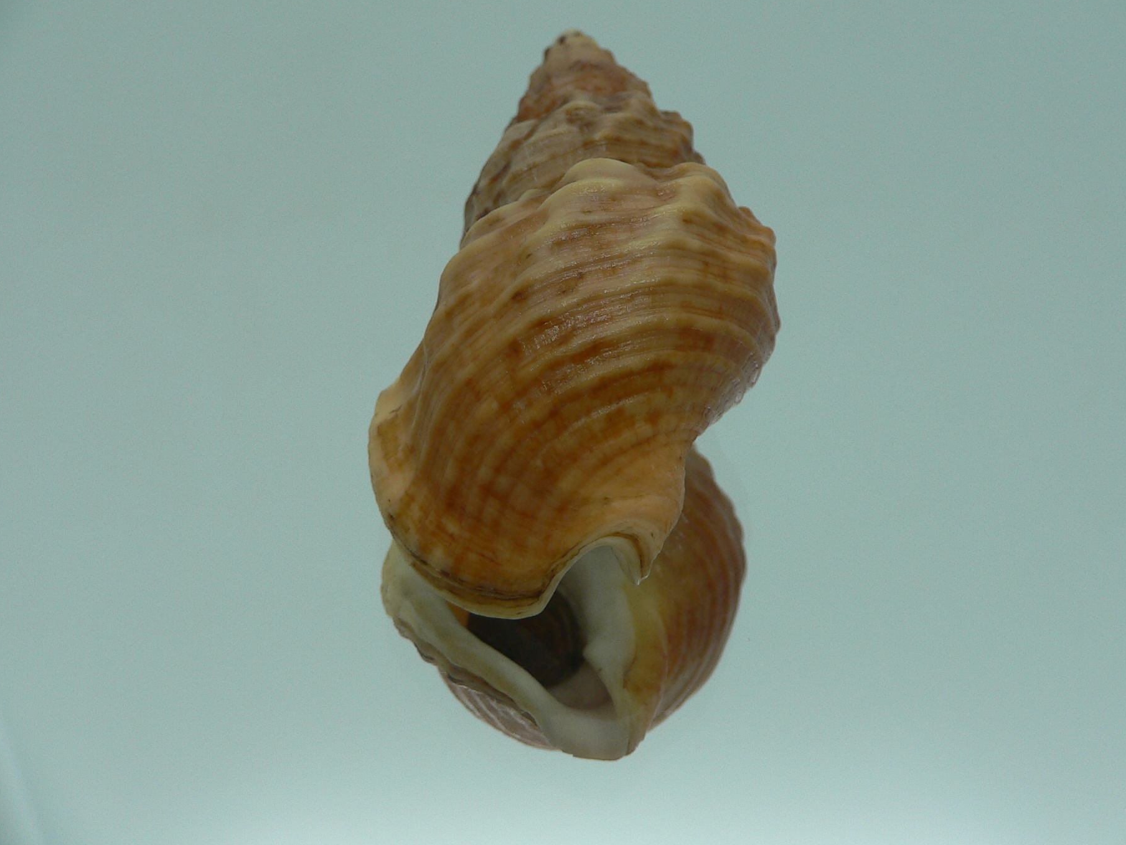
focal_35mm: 39
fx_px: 1269
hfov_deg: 47.8
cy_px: 383
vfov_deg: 36.8
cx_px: 601
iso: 80
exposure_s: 1/60
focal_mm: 4.6
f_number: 2.8
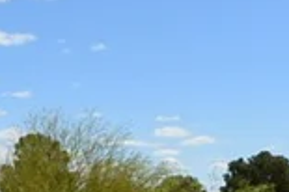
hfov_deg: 16.8
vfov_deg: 11.5
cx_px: -17
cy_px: 109
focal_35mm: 119
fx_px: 954
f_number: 13
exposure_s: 1/250
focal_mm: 6.7
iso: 160
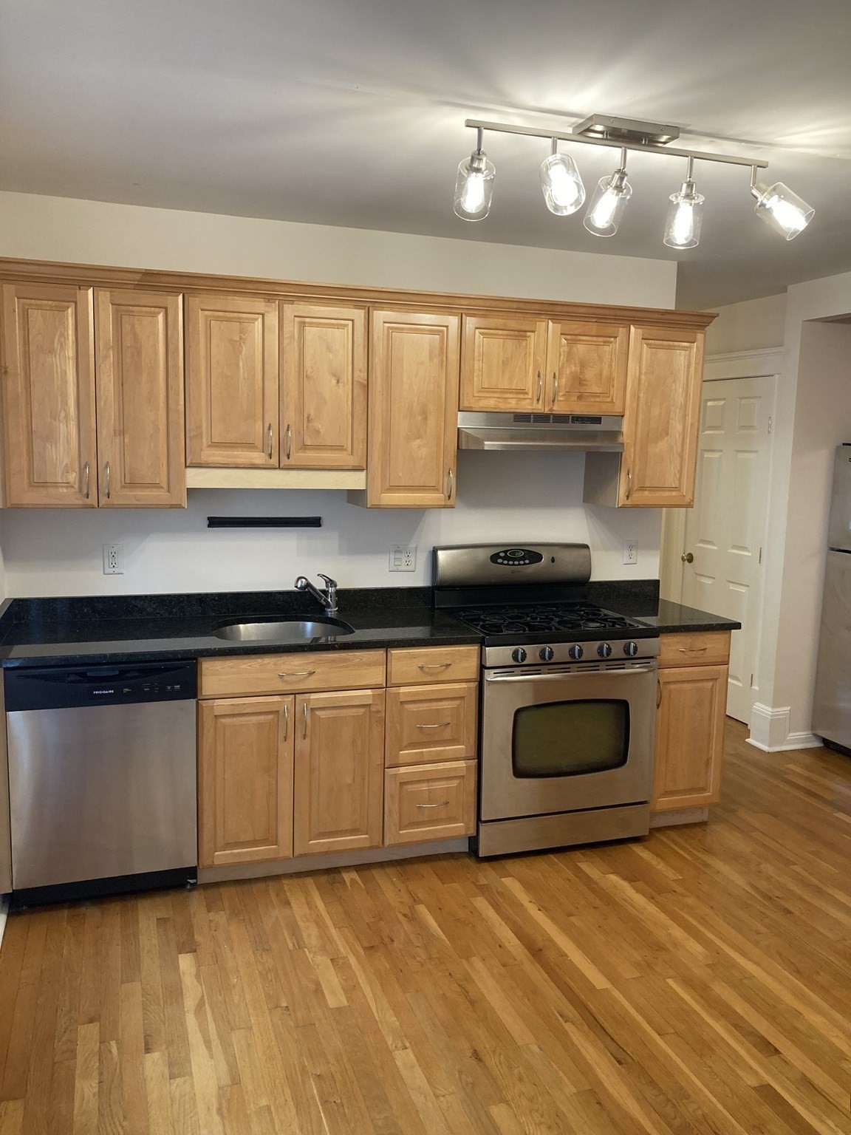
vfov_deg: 63.4
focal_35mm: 28
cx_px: 426
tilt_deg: -6.5
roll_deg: -1.4
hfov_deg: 49.7
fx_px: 918
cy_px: 568
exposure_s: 1/60
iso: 100
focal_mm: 3.99
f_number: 1.8
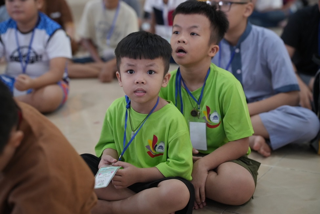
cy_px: 107
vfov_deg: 20.0
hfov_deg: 29.7
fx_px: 604
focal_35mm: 68
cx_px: 160
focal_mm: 68
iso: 4000
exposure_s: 1/320
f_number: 3.2
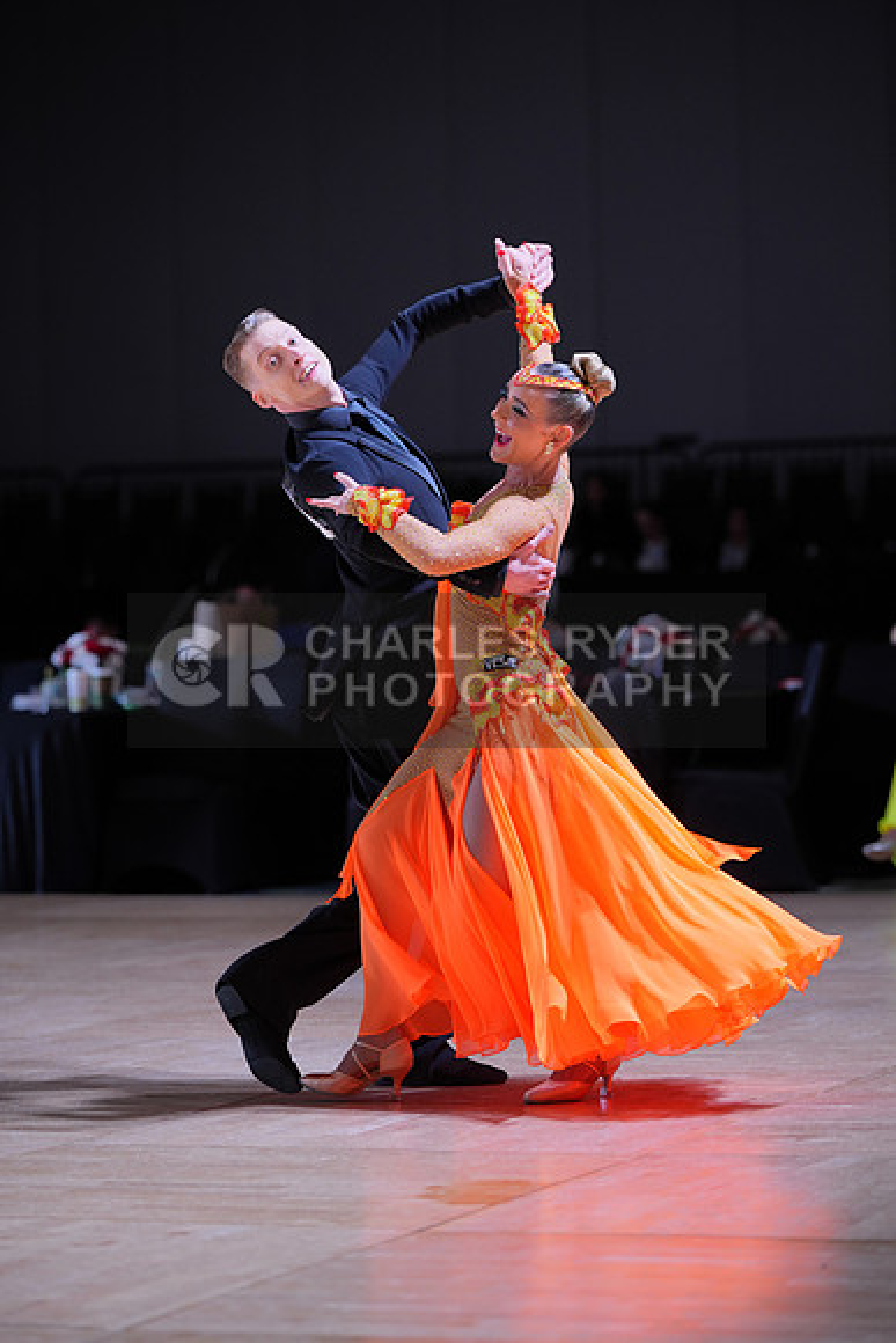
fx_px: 4775
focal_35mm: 128
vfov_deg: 16.0
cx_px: 448
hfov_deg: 10.7
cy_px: 672
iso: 400
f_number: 3.2
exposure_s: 1/400
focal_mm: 128
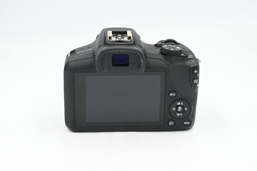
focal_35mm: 75
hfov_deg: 27.0
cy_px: 86
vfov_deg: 18.2
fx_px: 535
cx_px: 128
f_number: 14
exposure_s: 1/15
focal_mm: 75
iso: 160
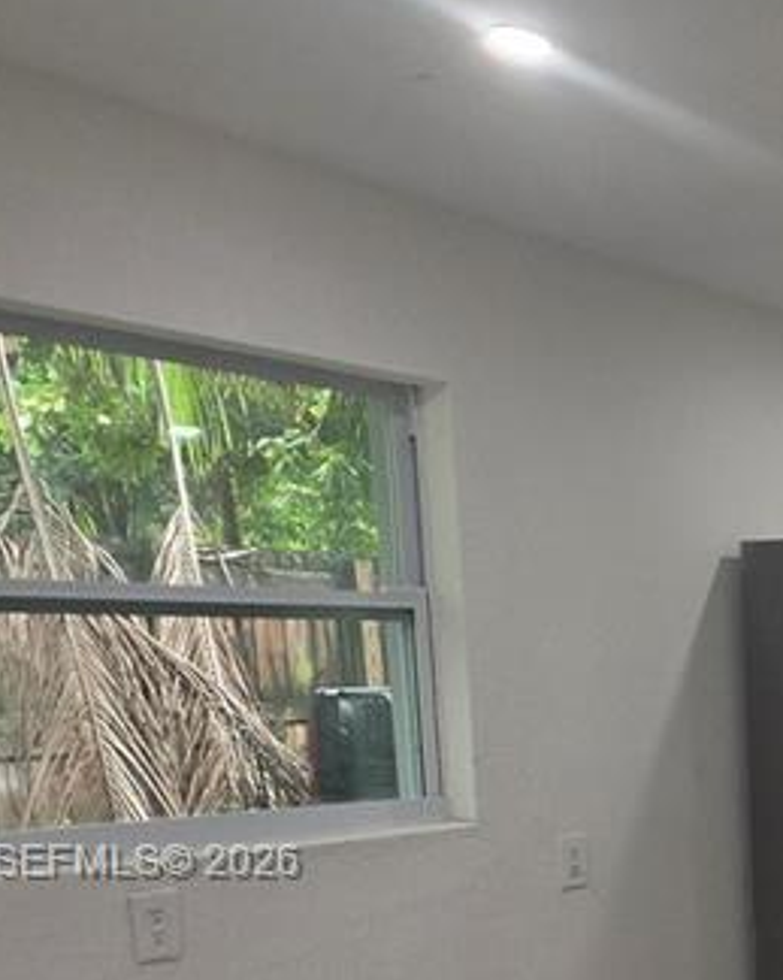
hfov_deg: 25.8
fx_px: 1362
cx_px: 1100
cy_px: 865
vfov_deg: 37.2
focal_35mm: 47
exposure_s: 1/120
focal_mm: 2.2
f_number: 1.9
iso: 50
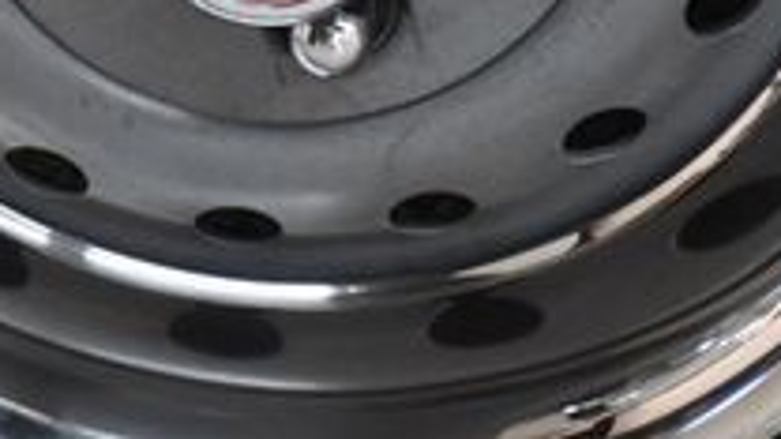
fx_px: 5198
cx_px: 285
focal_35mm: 251
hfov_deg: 8.6
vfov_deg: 4.8
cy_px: -199
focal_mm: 52
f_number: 4.8
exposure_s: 1/100
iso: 3200
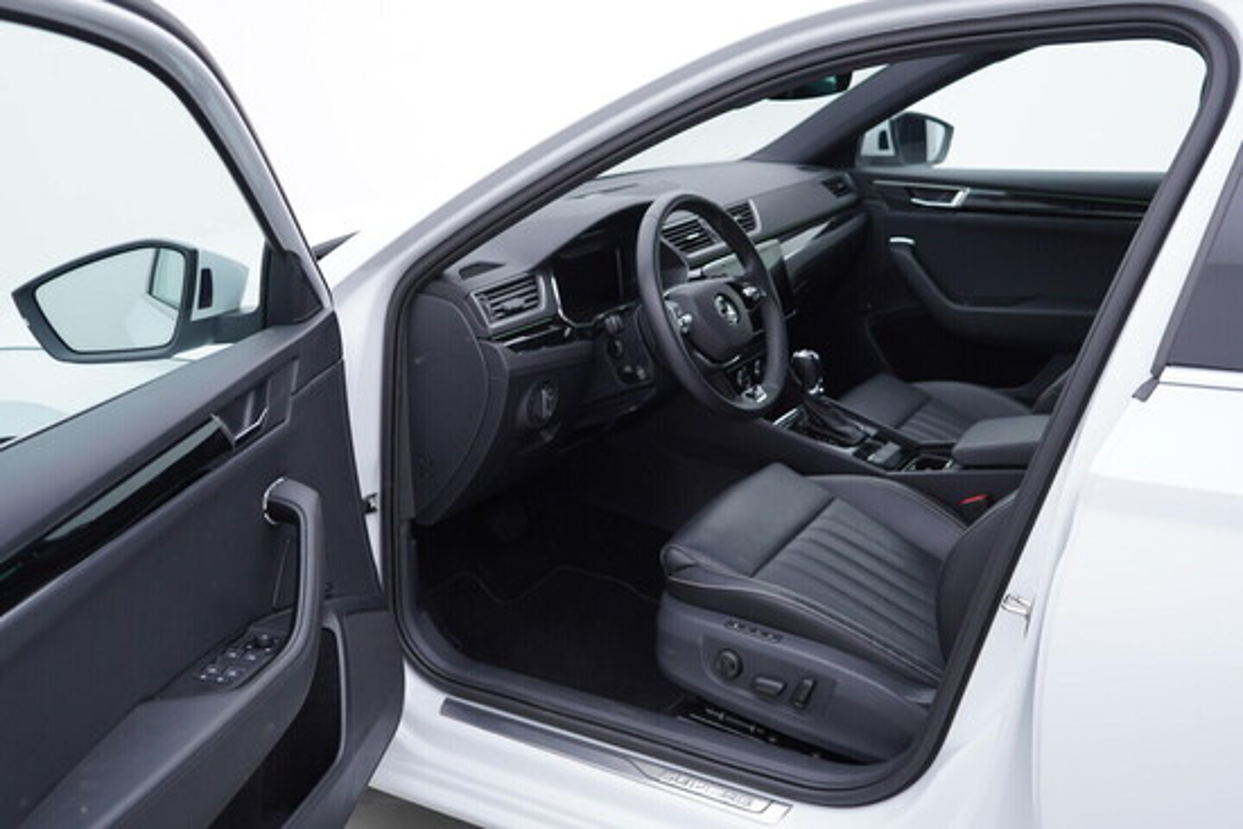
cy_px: 414
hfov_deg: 53.1
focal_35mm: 36
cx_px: 622
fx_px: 1243
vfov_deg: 36.9
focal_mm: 24
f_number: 3.2
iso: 125
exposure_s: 1/50
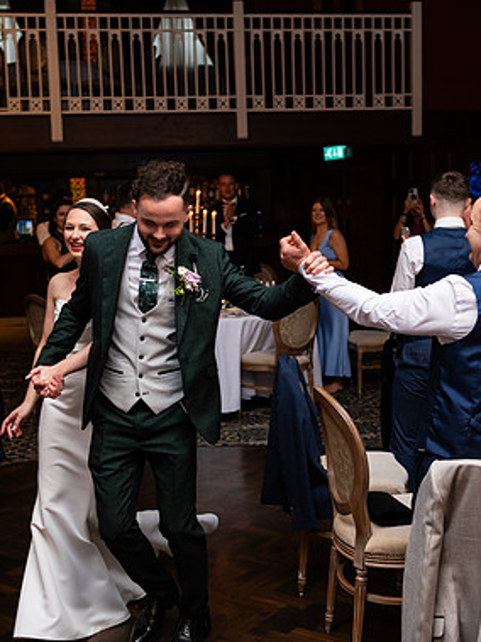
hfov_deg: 29.1
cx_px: 269
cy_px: 321
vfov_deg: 38.2
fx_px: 927
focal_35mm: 50
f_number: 3.5
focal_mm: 34
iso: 800
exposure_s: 1/160
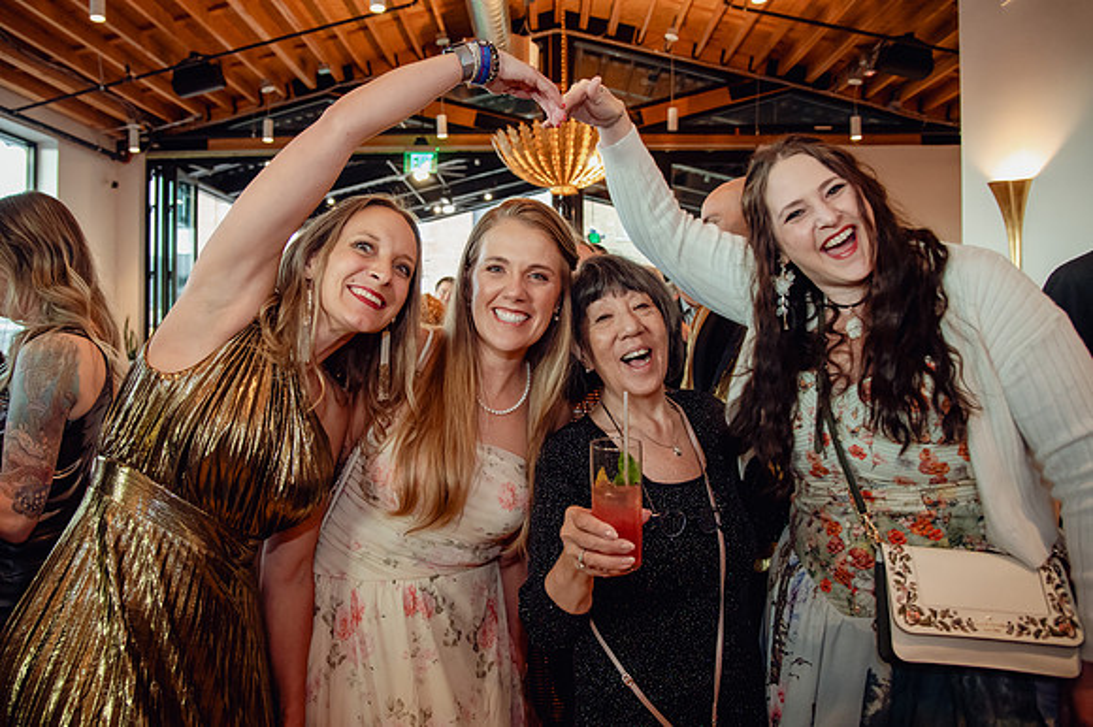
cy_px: 333
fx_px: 796
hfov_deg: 68.8
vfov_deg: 49.1
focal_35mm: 26
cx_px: 500
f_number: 4
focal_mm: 24
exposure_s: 1/60
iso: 5600
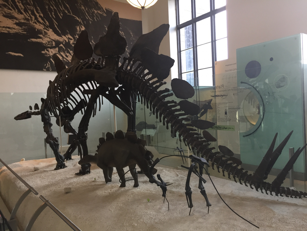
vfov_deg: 48.2
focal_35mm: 29
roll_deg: +1.8
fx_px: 257
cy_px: 116
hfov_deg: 61.7
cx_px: 154
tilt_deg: -1.1
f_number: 2.2
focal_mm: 4.15
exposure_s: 1/30
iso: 40
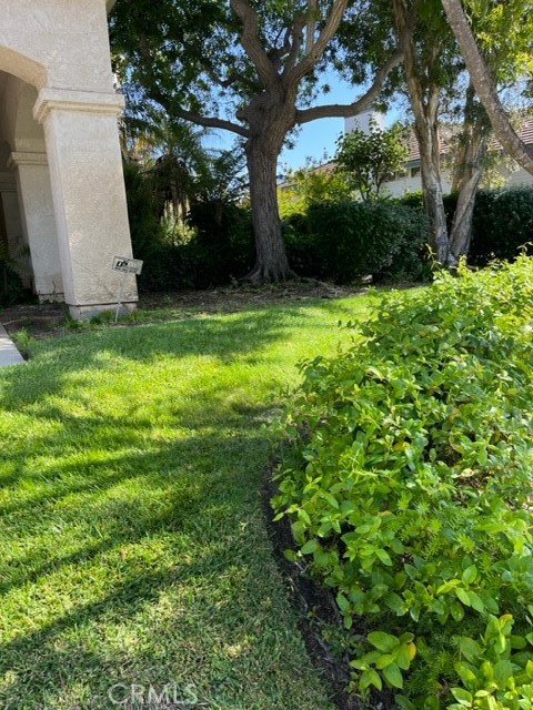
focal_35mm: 26
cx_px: 266
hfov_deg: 53.1
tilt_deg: -9.7
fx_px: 534
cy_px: 355
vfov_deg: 67.3
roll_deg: +3.9
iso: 50
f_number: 1.6
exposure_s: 1/522
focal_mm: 5.1
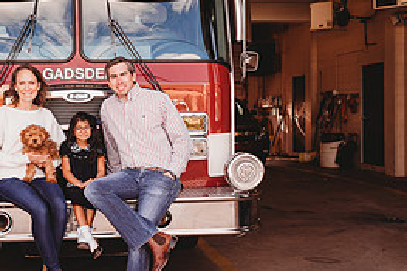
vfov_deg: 25.5
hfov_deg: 36.9
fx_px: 599
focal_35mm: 53
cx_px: 115
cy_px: 126
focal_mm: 24
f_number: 4
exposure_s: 1/125
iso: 100
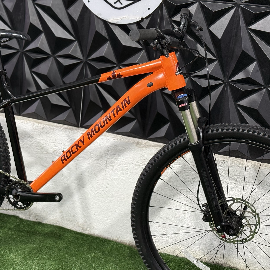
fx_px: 609
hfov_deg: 24.9
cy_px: 143
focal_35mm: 69
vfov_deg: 25.0
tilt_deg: -18.1
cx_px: 93
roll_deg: -5.3
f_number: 1.78
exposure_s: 1/60
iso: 160
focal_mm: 6.76
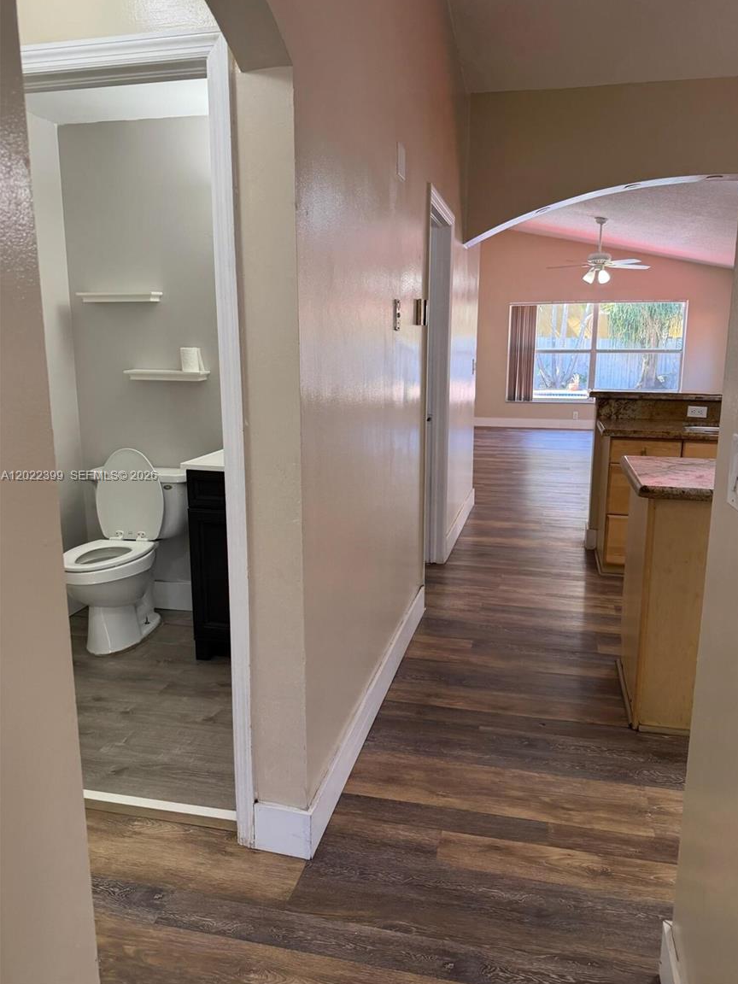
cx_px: 384
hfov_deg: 54.9
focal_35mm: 25
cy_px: 477
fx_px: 711
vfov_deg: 69.4
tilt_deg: -11.0
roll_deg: +0.3
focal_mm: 6.76
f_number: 1.78
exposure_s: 1/120
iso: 160
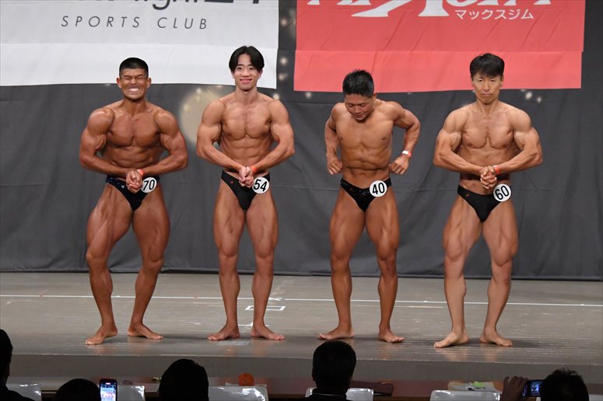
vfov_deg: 8.2
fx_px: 2813
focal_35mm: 168
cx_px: 302
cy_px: 200
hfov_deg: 12.2
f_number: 5.6
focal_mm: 112
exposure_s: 1/400
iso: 6400
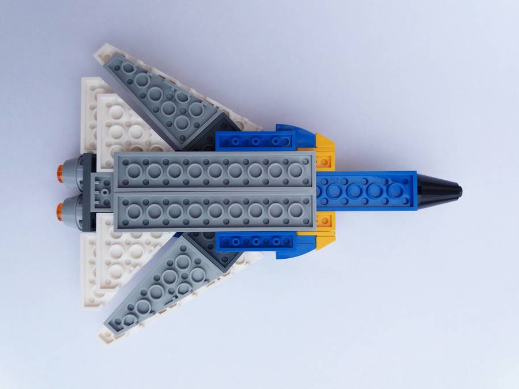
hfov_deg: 63.4
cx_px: 260
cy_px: 194
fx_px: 420
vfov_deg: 49.7
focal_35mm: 28
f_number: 1.9
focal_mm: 3.7
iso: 64
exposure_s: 1/232
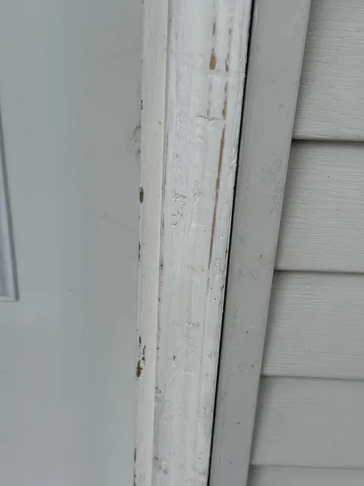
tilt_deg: -30.3
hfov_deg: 30.3
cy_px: 243
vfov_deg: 39.7
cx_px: 182
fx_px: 673
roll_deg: -3.6
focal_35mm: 48
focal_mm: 6.76
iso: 64
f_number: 1.78
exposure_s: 1/1242
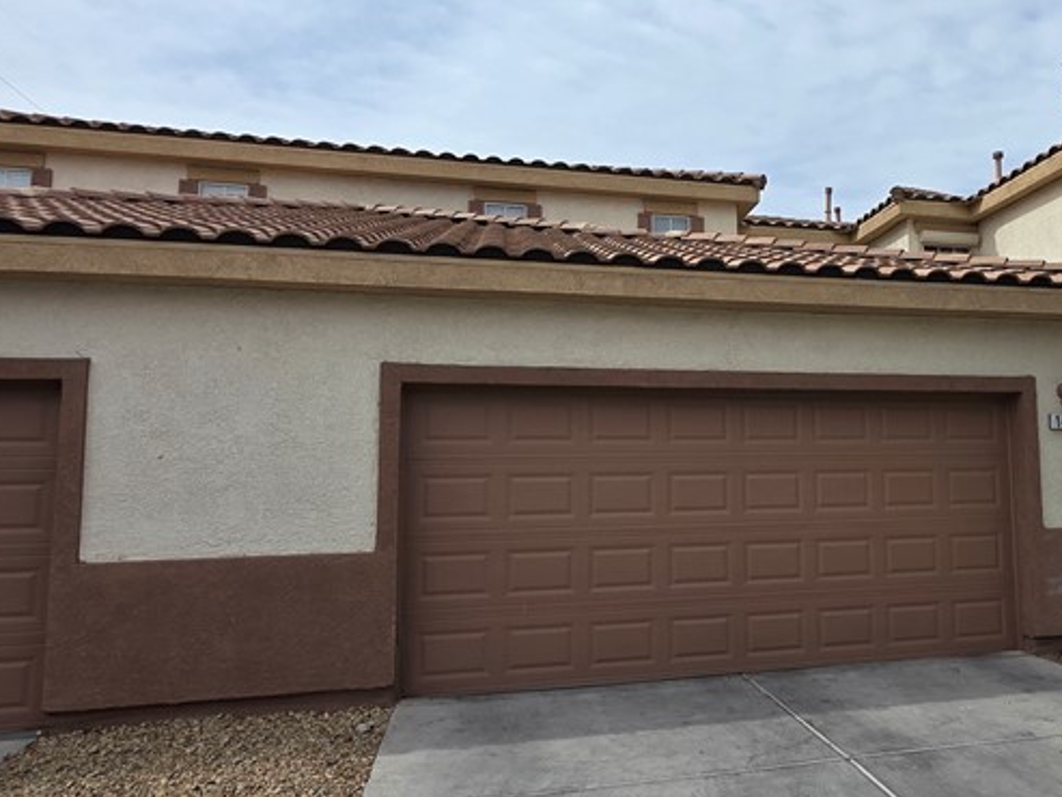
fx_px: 829
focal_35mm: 27
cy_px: 394
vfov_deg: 51.4
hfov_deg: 63.3
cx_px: 726
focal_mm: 2.2
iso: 40
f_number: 1.9
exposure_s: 1/3220
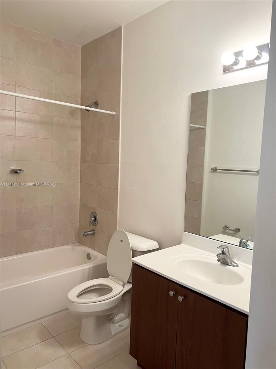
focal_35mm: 26
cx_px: 138
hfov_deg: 53.1
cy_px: 184
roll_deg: -1.3
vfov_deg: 67.3
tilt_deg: -6.5
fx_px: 276
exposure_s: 1/60
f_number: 1.5
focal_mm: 5.7
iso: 100
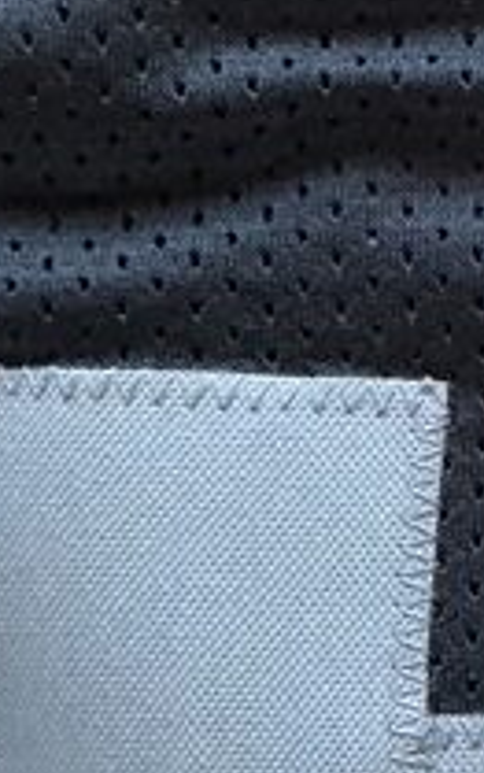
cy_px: 444
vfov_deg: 22.1
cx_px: 835
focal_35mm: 94
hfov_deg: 12.8
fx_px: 1980
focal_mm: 3
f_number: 1.8
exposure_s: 1/40
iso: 250
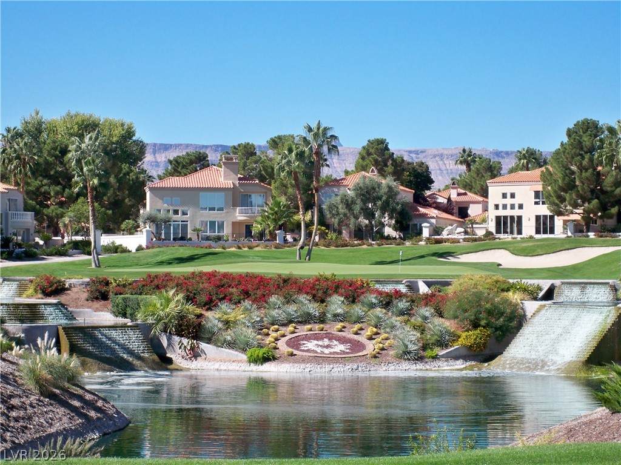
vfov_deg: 14.1
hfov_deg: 18.7
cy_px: 232
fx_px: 1884
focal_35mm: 105
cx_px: 310
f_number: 5.7
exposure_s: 1/250
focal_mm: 18.8
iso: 80
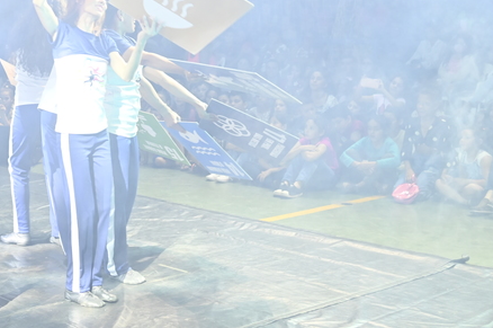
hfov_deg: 26.9
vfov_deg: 18.6
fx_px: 985
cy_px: 43
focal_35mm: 72
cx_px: 32
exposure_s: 1/80
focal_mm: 35
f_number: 4
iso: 1000
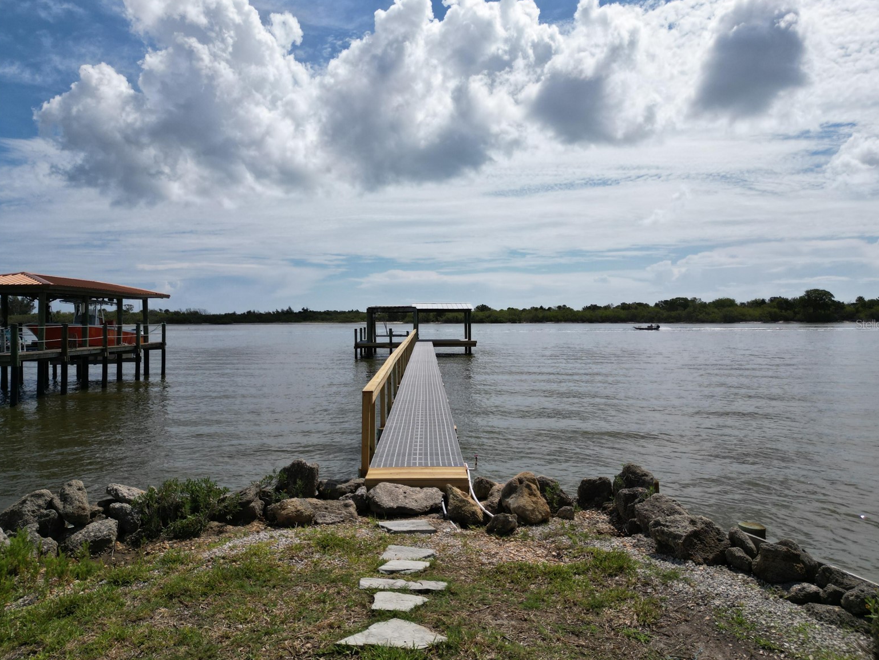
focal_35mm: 25
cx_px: 452
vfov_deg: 54.9
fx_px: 635
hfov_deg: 69.4
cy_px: 324
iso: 110
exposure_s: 1/8000
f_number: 1.7
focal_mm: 6.72
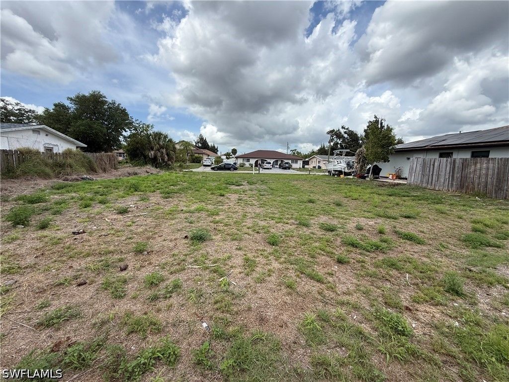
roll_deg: -1.9
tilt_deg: -6.4
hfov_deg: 102.1
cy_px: 191
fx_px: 206
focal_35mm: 14
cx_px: 254
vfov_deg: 85.7
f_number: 2.2
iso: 50
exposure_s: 1/1795
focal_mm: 2.22
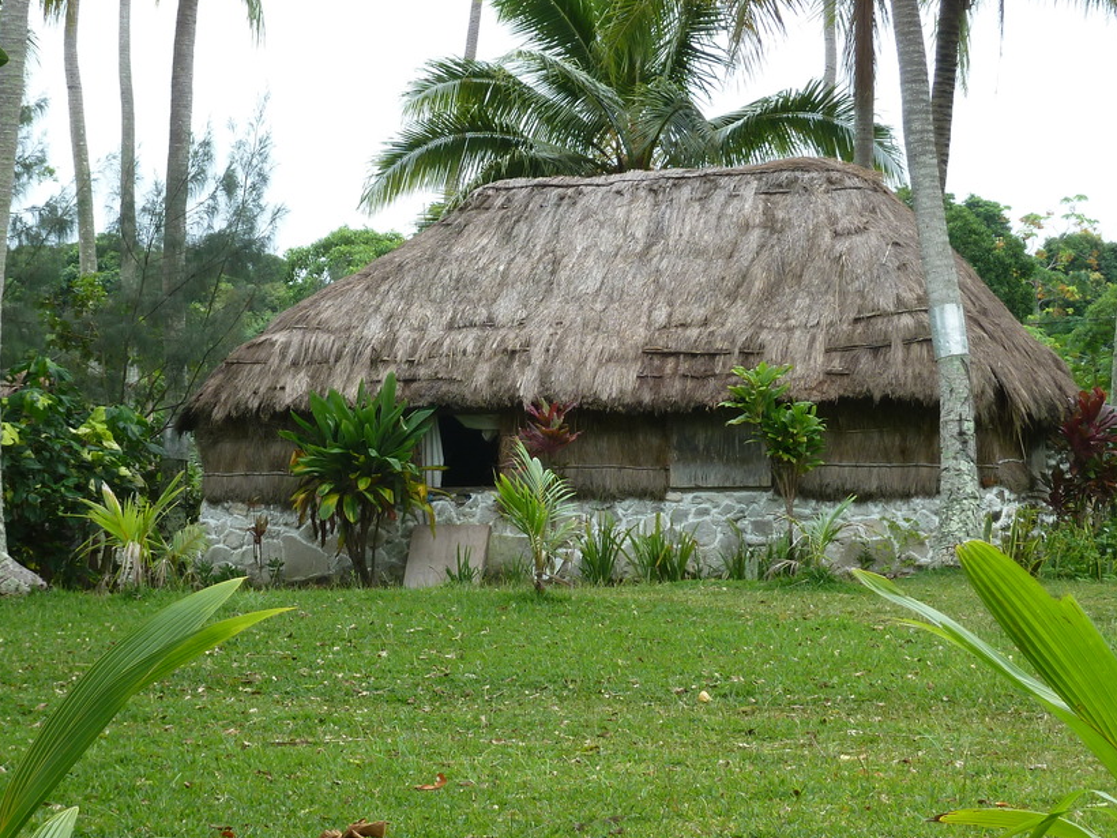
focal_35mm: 98
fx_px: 3162
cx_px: 392
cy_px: 469
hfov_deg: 20.0
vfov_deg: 15.1
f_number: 4.1
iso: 80
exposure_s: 1/50
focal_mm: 11
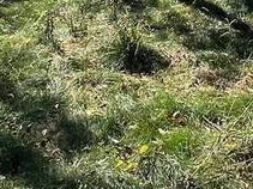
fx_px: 577
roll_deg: -0.9
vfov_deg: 15.0
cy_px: -195
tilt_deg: -0.6
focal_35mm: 79
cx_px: 223
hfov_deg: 24.1
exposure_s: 1/986
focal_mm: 1.57
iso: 32
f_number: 1.8
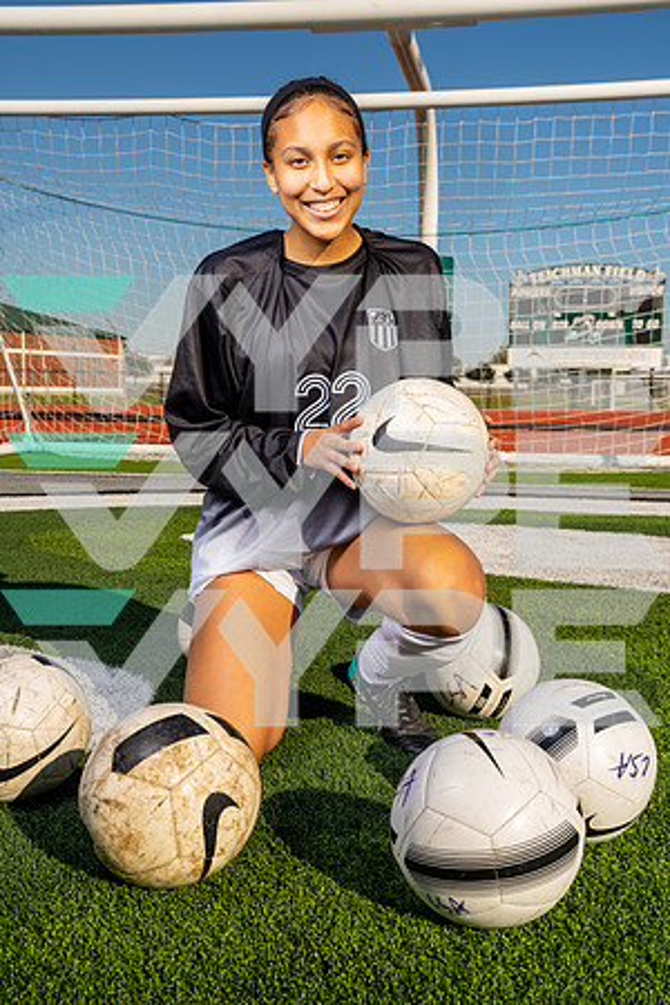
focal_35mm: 41
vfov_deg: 47.4
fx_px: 1144
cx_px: 335
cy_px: 502
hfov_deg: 32.6
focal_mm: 41
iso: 100
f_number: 8
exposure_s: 1/250
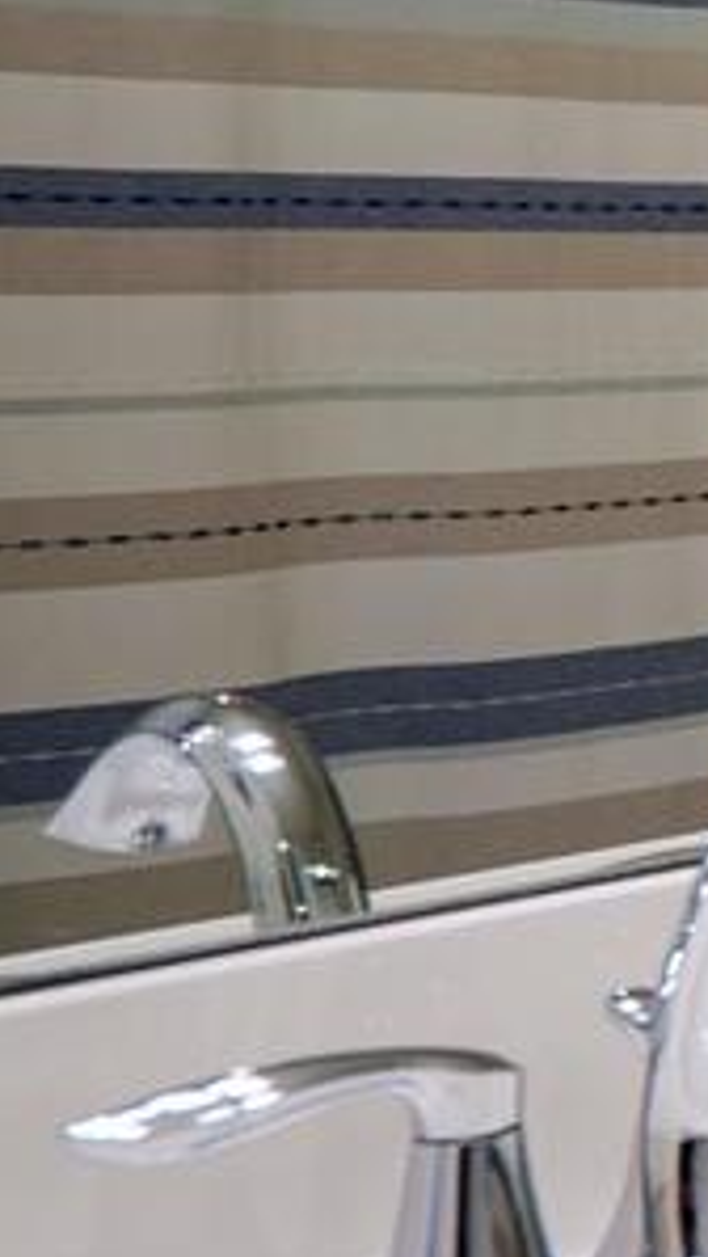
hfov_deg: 8.3
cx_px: 2786
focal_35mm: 81
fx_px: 2699
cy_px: 333
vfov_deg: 25.9
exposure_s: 1/30
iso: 250
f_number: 4
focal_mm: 16
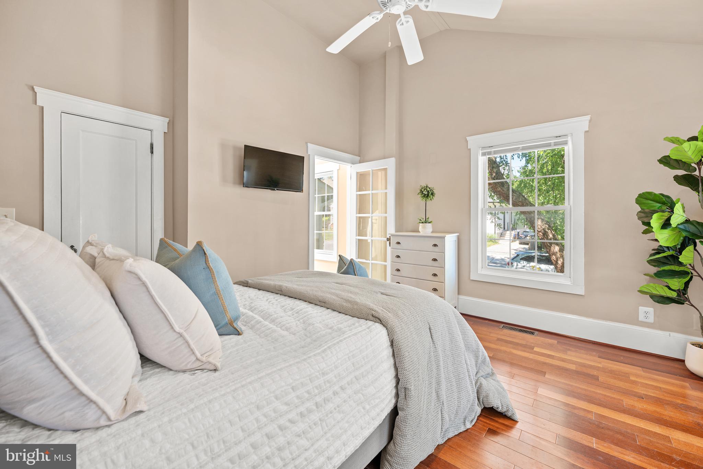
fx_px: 273
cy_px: 234
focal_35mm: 14
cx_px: 352
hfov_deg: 104.3
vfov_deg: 81.2
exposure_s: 1/6
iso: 100
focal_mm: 14
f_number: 5
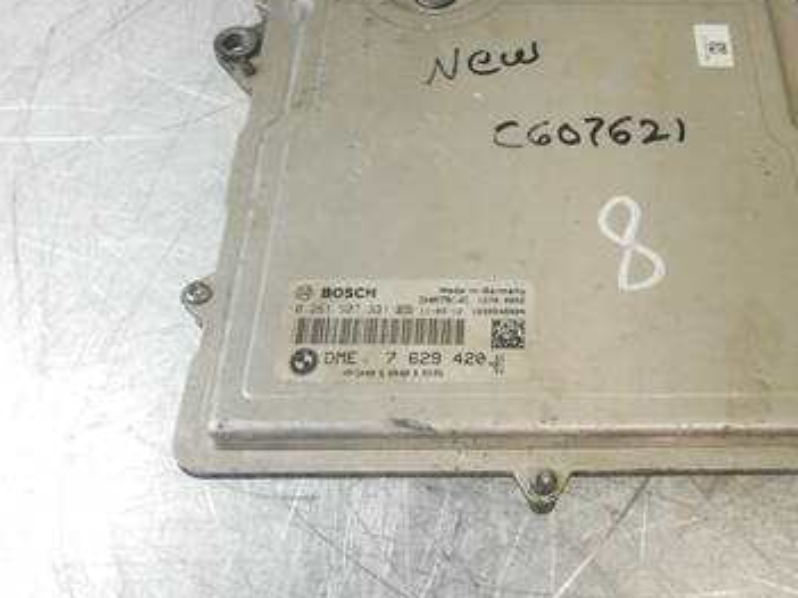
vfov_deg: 34.9
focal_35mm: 41
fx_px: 945
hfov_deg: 45.0
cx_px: 543
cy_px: 211
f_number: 3.8
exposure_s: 1/60
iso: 1250
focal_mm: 15
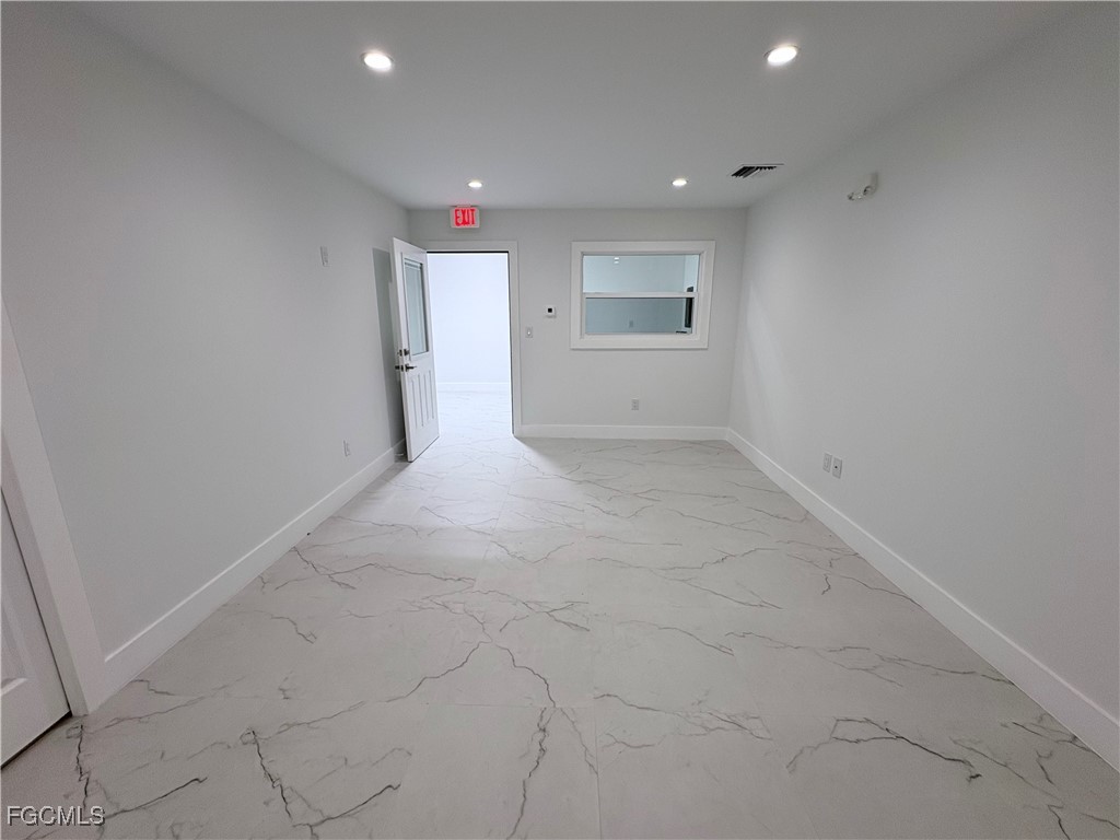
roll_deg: +0.4
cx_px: 560
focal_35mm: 14
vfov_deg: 85.7
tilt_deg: -14.1
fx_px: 453
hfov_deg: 102.1
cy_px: 420
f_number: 2.2
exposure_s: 1/120
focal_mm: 2.22
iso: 80
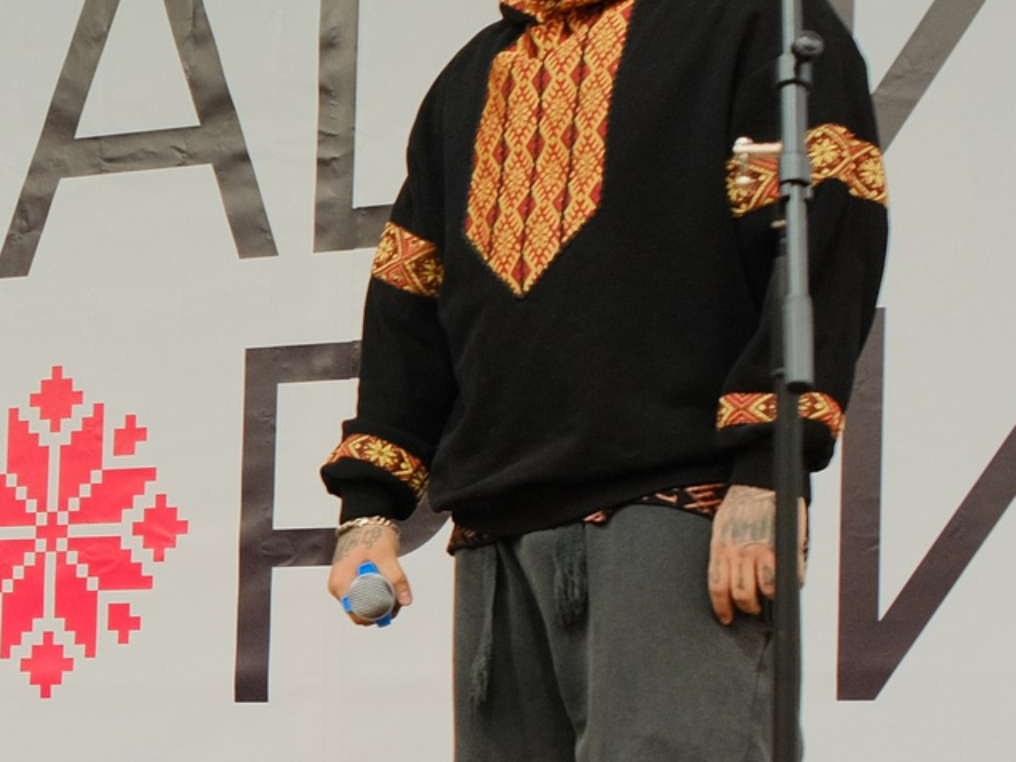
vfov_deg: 9.3
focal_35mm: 159
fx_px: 4666
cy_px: 574
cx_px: -442
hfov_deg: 11.9
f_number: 4
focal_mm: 27
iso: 640
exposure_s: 1/200
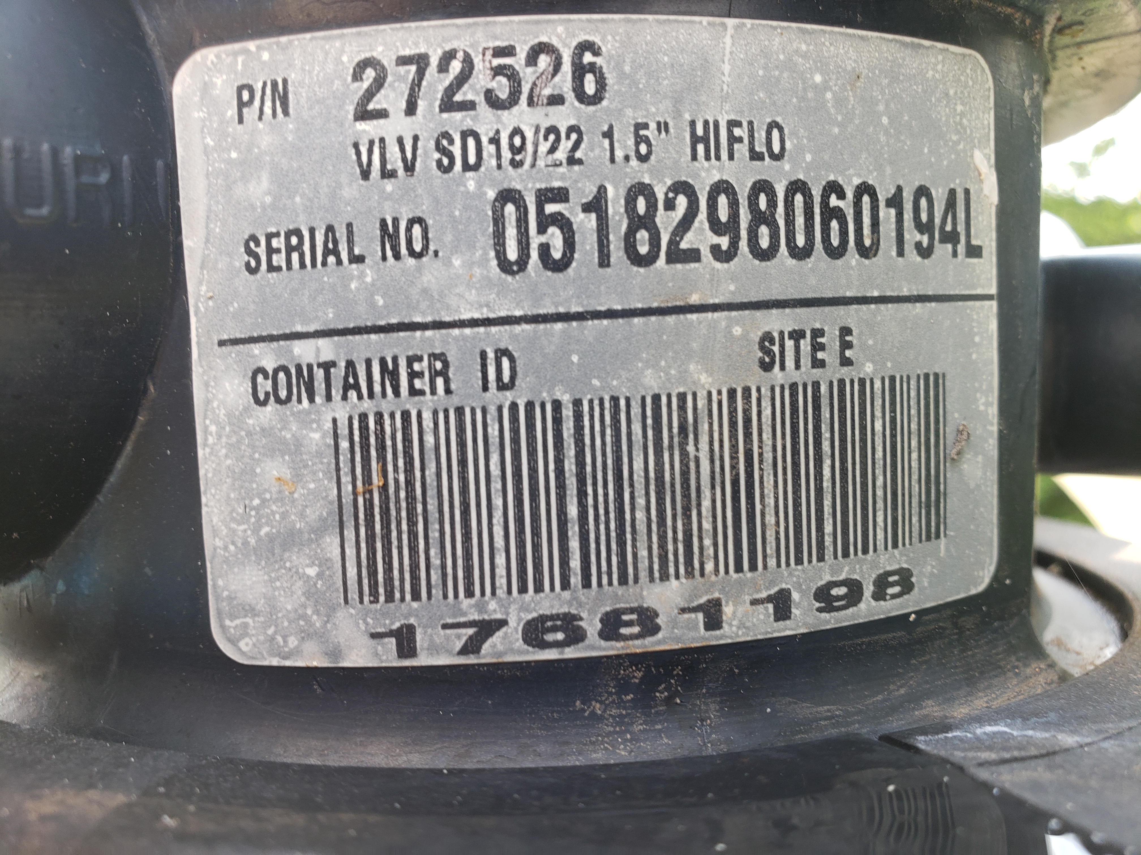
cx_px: 570
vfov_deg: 53.1
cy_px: 428
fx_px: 857
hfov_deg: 67.3
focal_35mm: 26
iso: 50
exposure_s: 1/100
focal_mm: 4.3
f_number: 2.4
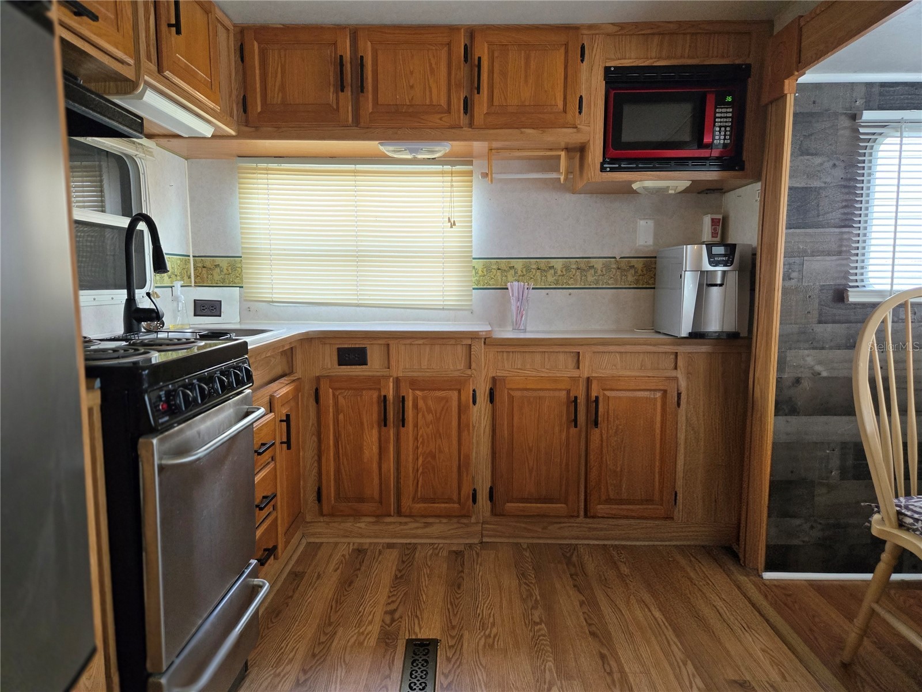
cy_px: 346
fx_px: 613
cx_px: 461
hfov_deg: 73.9
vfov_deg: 58.9
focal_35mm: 23
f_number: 1.8
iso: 500
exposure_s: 1/240
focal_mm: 5.4
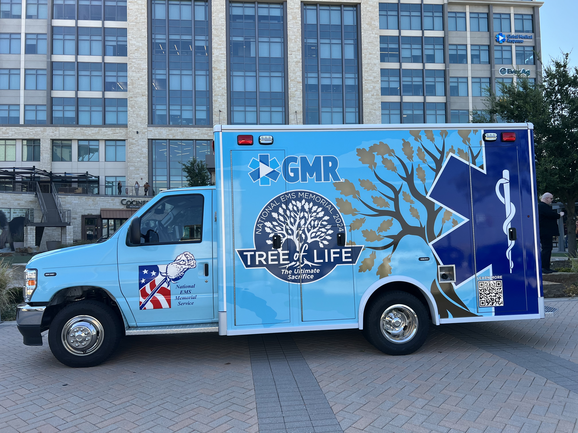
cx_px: 289
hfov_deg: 67.3
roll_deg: +1.0
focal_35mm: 26
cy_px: 216
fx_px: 434
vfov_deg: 53.1
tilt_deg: +2.3
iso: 50
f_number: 1.5
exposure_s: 1/1196
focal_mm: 5.7
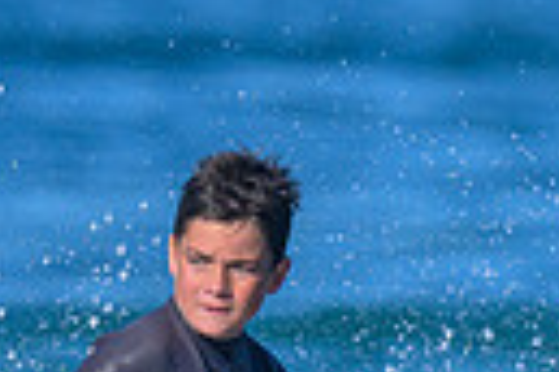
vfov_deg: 0.3
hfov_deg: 0.4
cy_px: 796
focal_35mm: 4966
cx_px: 313
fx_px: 77105
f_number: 6.3
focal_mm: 800
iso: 360
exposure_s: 1/2000
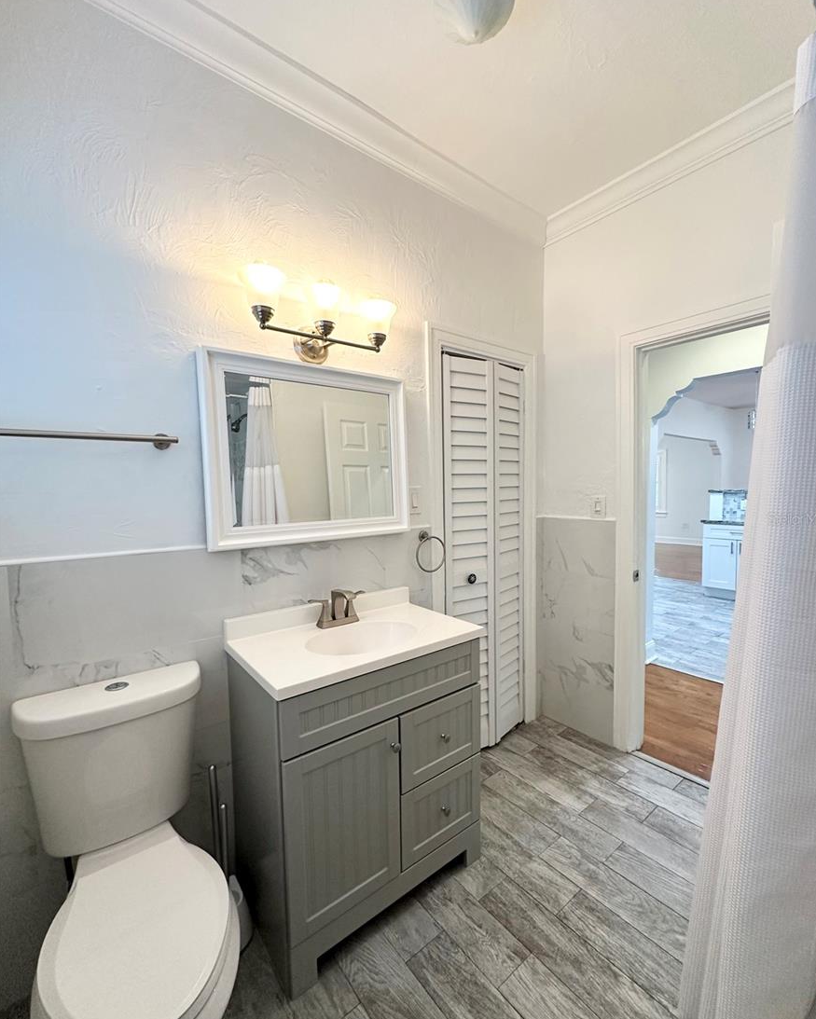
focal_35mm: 15
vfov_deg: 96.8
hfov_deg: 84.1
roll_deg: -0.1
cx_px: 414
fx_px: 453
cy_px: 518
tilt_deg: -3.4
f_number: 2.2
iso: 250
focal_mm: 2.22
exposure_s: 1/120
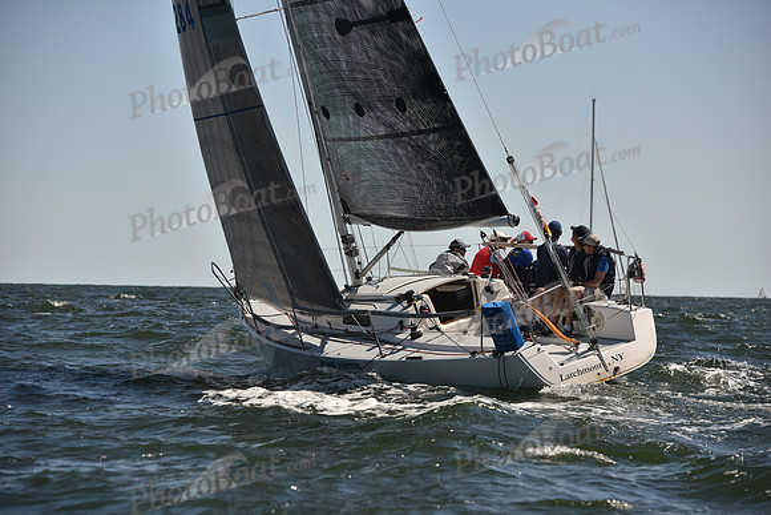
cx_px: 386
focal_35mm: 135
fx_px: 2892
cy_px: 258
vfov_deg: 10.2
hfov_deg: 15.2
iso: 250
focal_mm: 135
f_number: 5
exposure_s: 1/1250
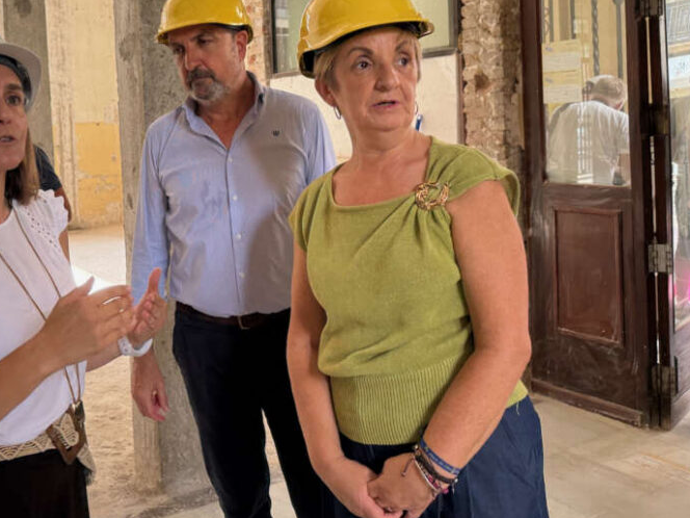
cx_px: 184
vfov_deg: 37.8
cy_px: 139
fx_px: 738
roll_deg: +0.7
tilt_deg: -4.7
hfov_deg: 48.5
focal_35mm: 37
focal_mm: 6.76
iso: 100
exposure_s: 1/121
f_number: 1.78
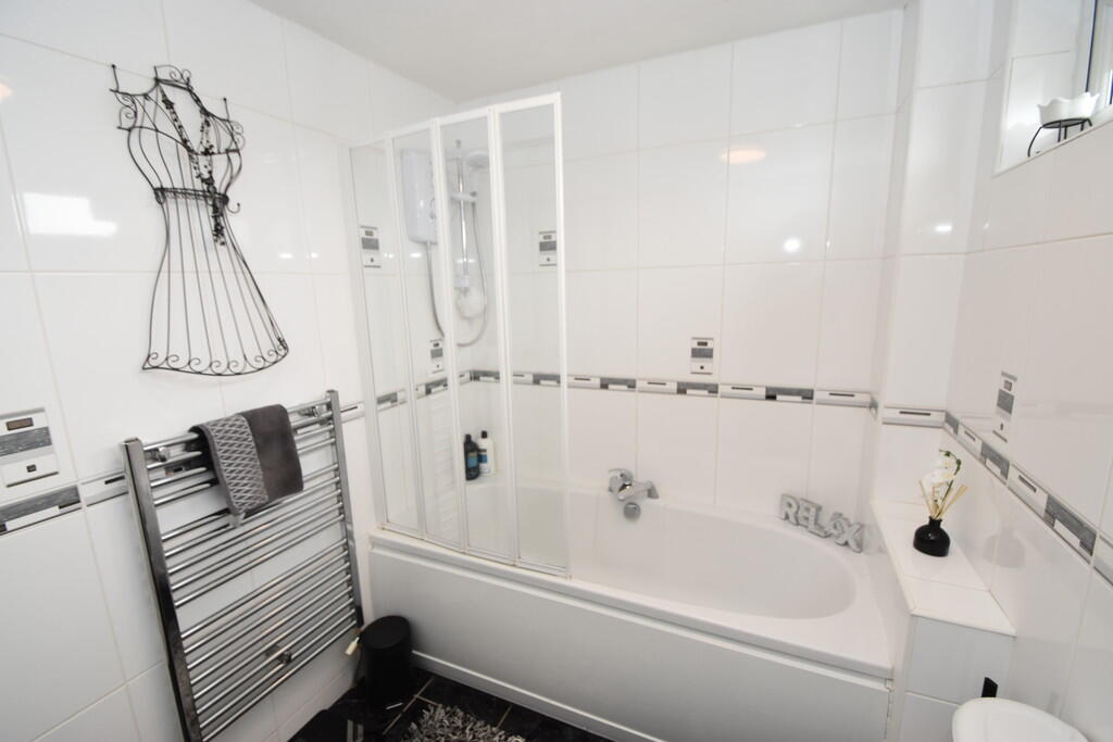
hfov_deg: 100.4
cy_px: 371
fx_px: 464
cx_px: 556
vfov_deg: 77.3
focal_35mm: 15
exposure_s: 1/100
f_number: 5
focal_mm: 10
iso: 800
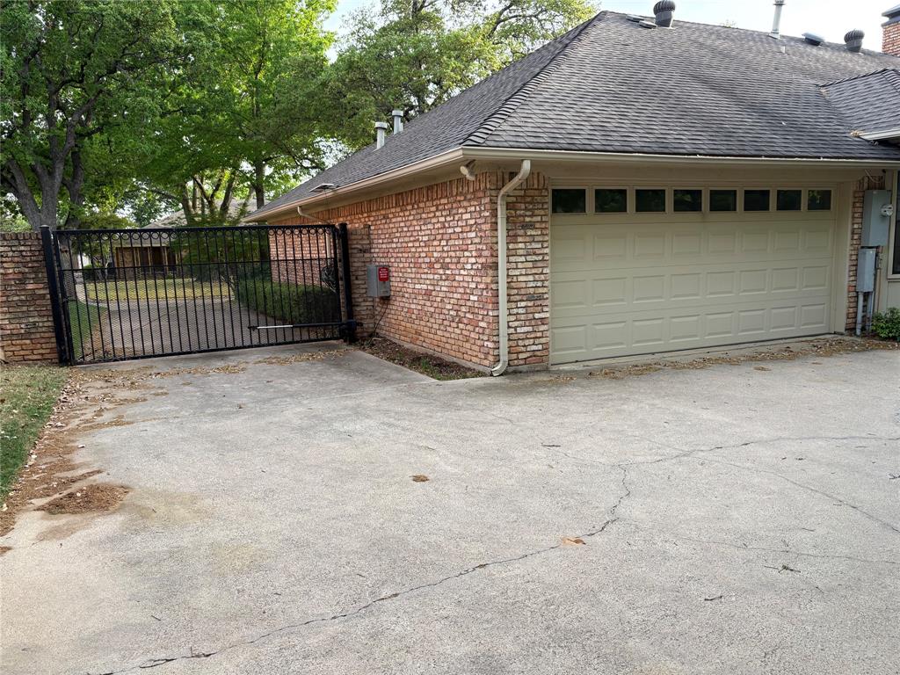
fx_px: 676
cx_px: 450
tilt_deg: -8.2
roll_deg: +2.1
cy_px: 338
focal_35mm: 26
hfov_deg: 67.3
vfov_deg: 53.1
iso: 40
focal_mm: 5.96
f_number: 1.6
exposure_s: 1/323
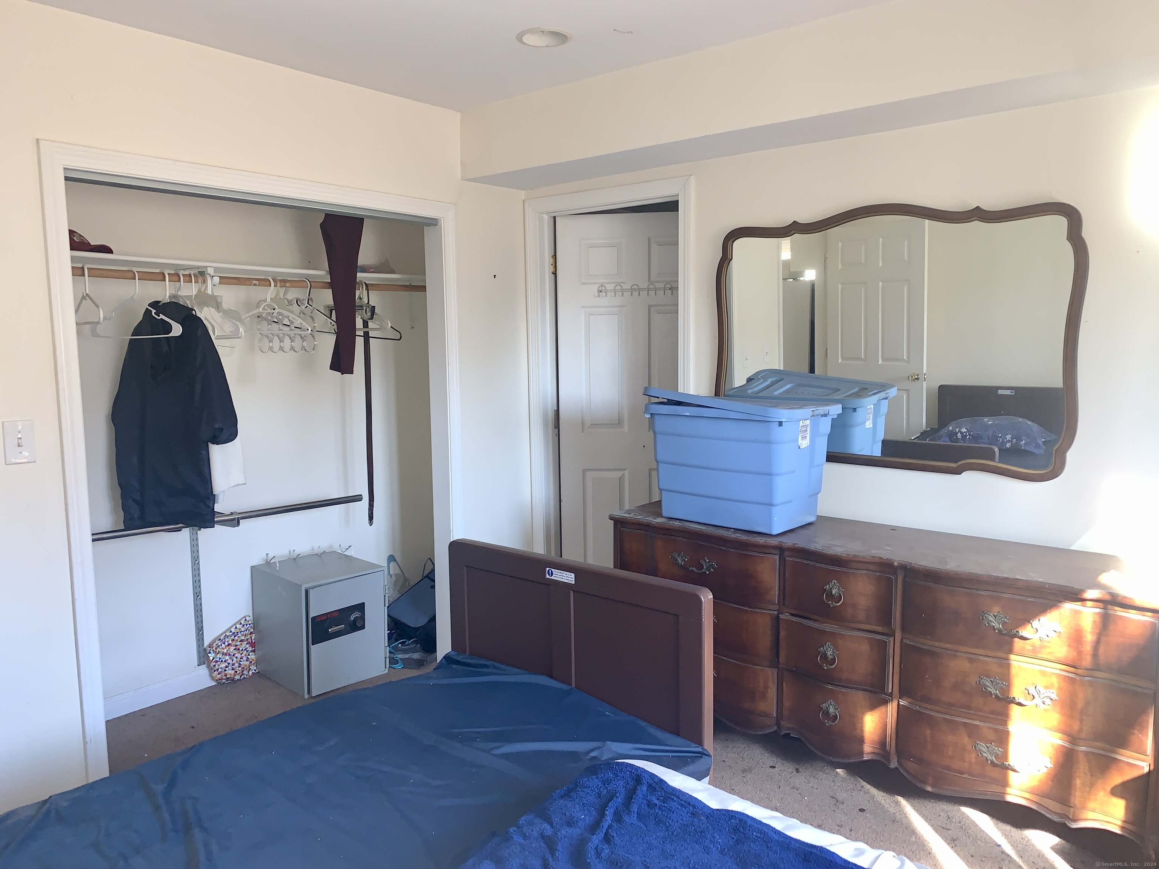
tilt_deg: -6.5
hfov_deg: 67.3
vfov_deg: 53.1
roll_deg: +1.0
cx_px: 580
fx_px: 871
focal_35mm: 26
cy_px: 434
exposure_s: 1/16
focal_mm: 4.25
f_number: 1.8
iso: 64
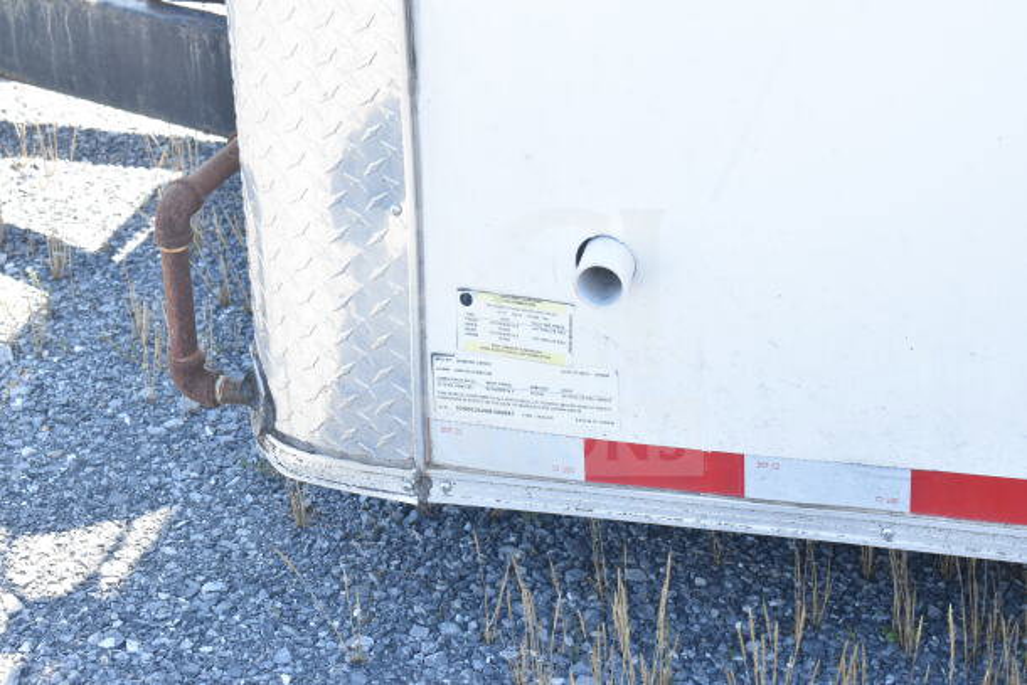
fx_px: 2354
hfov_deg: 24.6
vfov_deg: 16.6
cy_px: 342
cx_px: 514
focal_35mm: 82
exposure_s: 1/320
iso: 1600
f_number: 9
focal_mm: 55
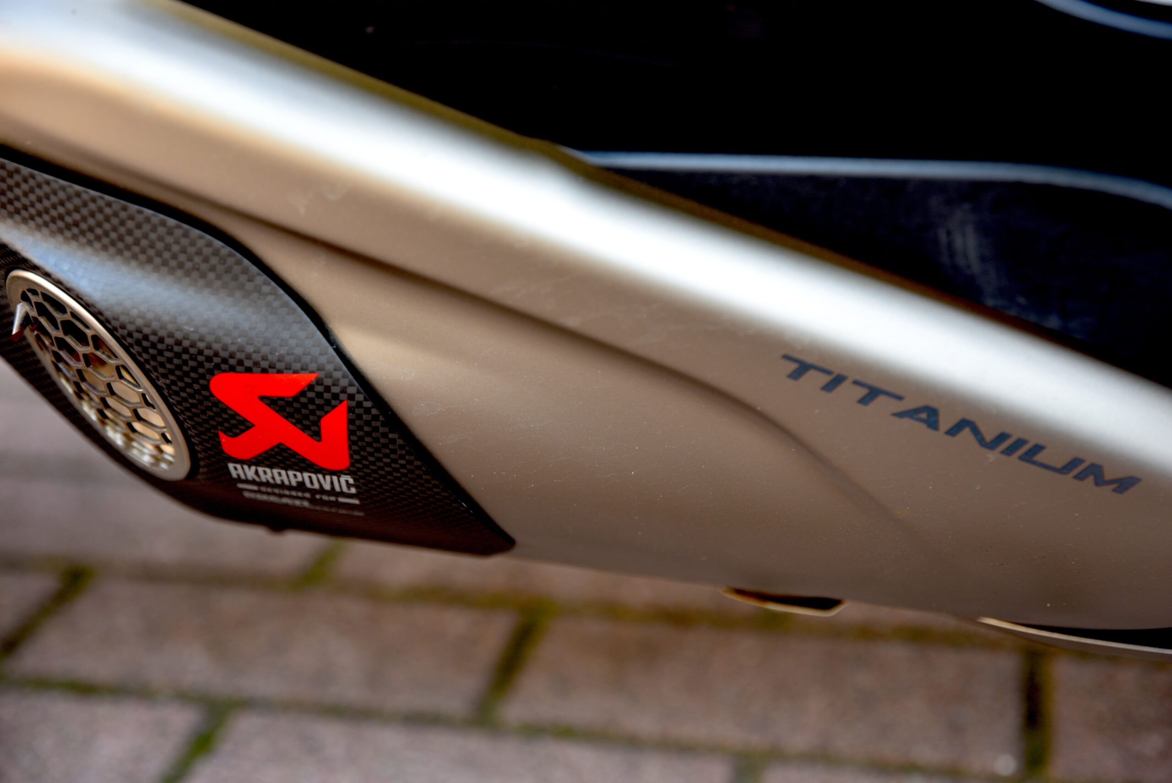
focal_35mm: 70
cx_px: 586
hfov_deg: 28.8
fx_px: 2280
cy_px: 392
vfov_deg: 19.5
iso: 200
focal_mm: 70
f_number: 3.5
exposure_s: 1/60
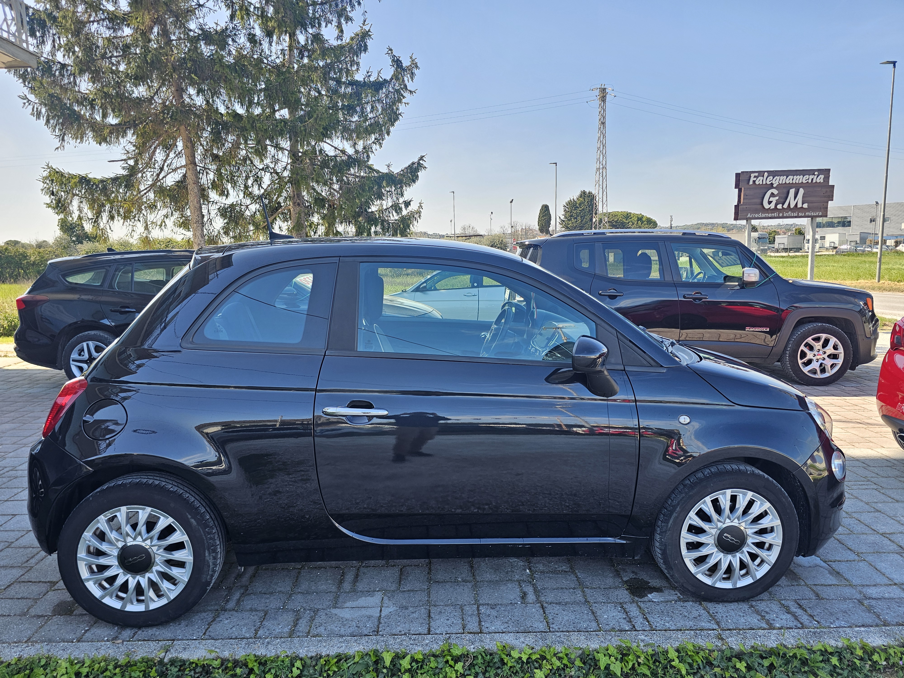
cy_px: 339
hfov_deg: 73.9
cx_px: 452
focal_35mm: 23
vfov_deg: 58.9
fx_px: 601
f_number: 1.7
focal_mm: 6.3
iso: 32
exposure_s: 1/359
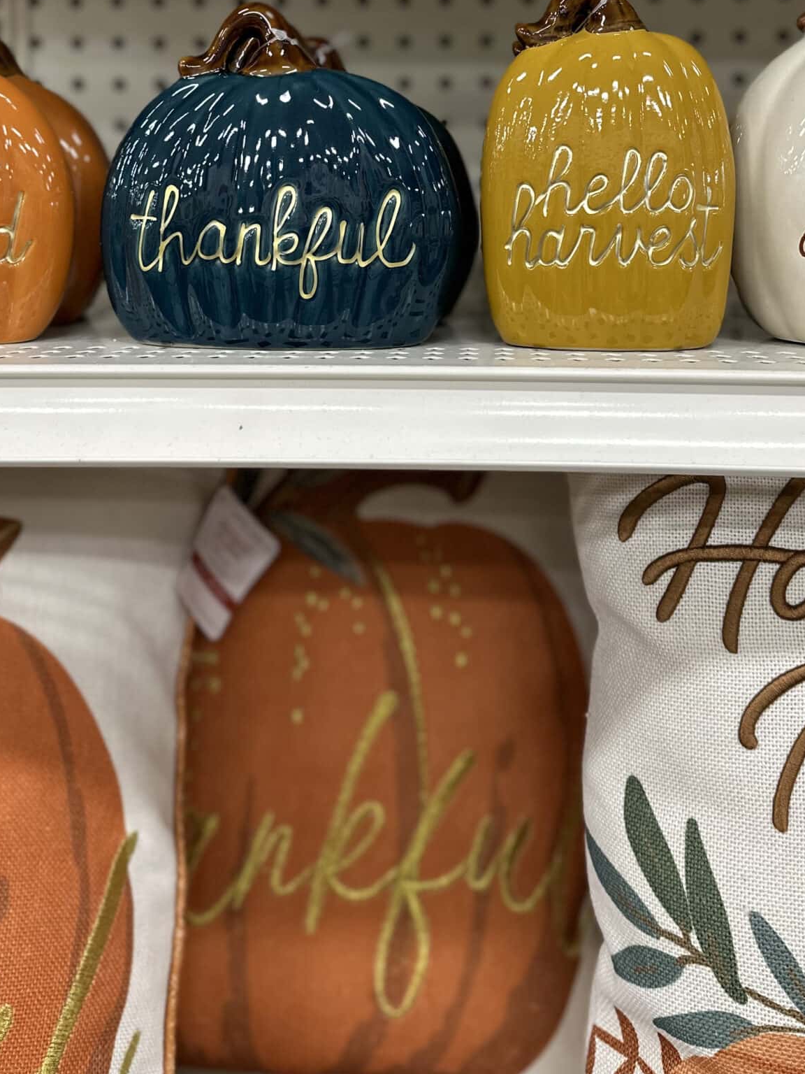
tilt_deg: -3.5
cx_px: 416
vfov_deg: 44.6
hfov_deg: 36.0
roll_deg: -0.1
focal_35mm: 40
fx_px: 1240
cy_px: 224
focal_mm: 6.86
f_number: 1.78
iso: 160
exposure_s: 1/120
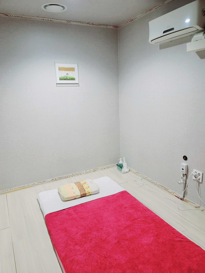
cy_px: 136
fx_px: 197
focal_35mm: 25
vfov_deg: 69.4
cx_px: 102
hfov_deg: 54.9
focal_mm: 7
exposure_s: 1/40
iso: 500
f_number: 1.8
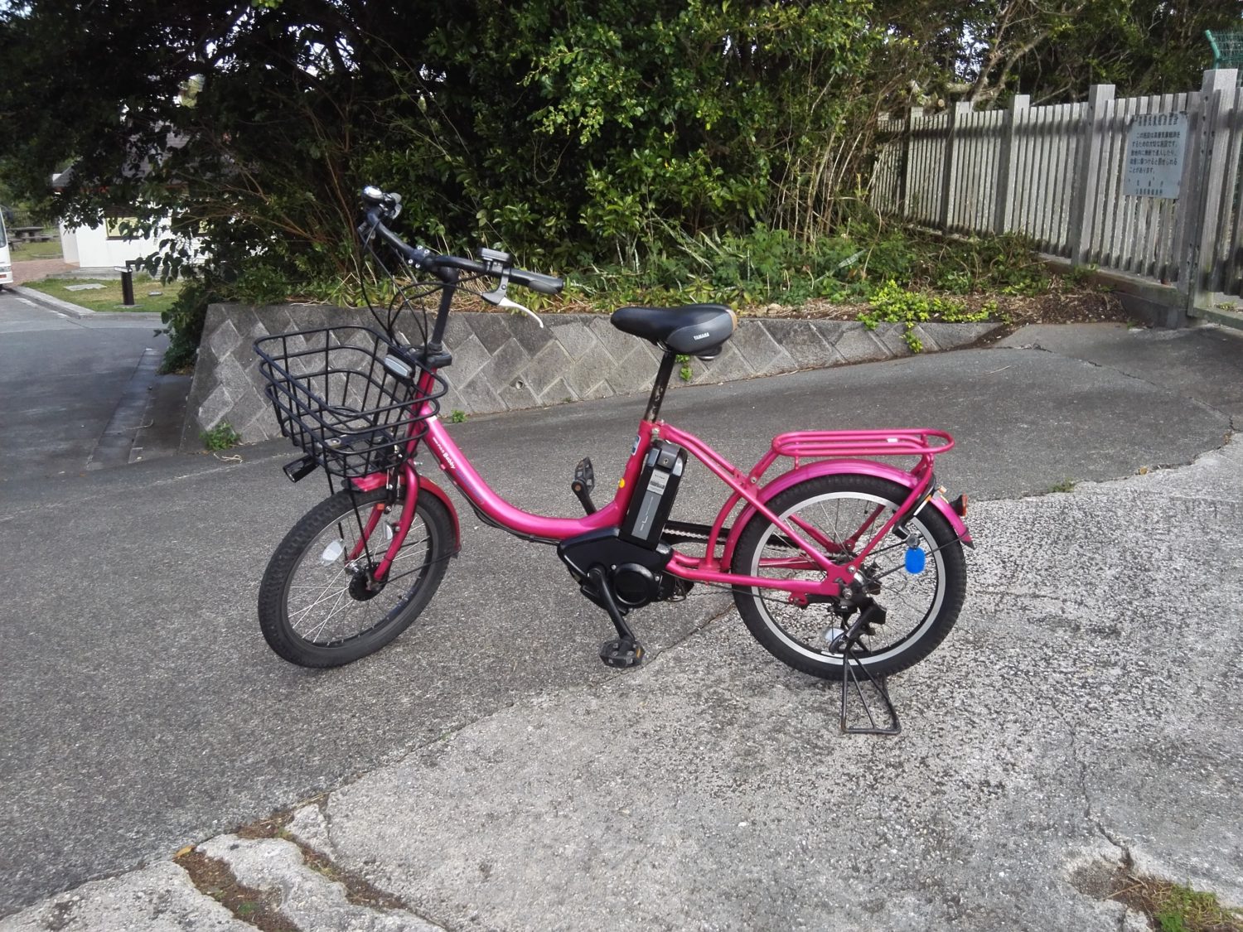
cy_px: 466
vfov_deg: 48.2
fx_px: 1041
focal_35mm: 29
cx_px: 622
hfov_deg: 61.7
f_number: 2
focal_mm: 3.8
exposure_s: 1/698
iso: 100
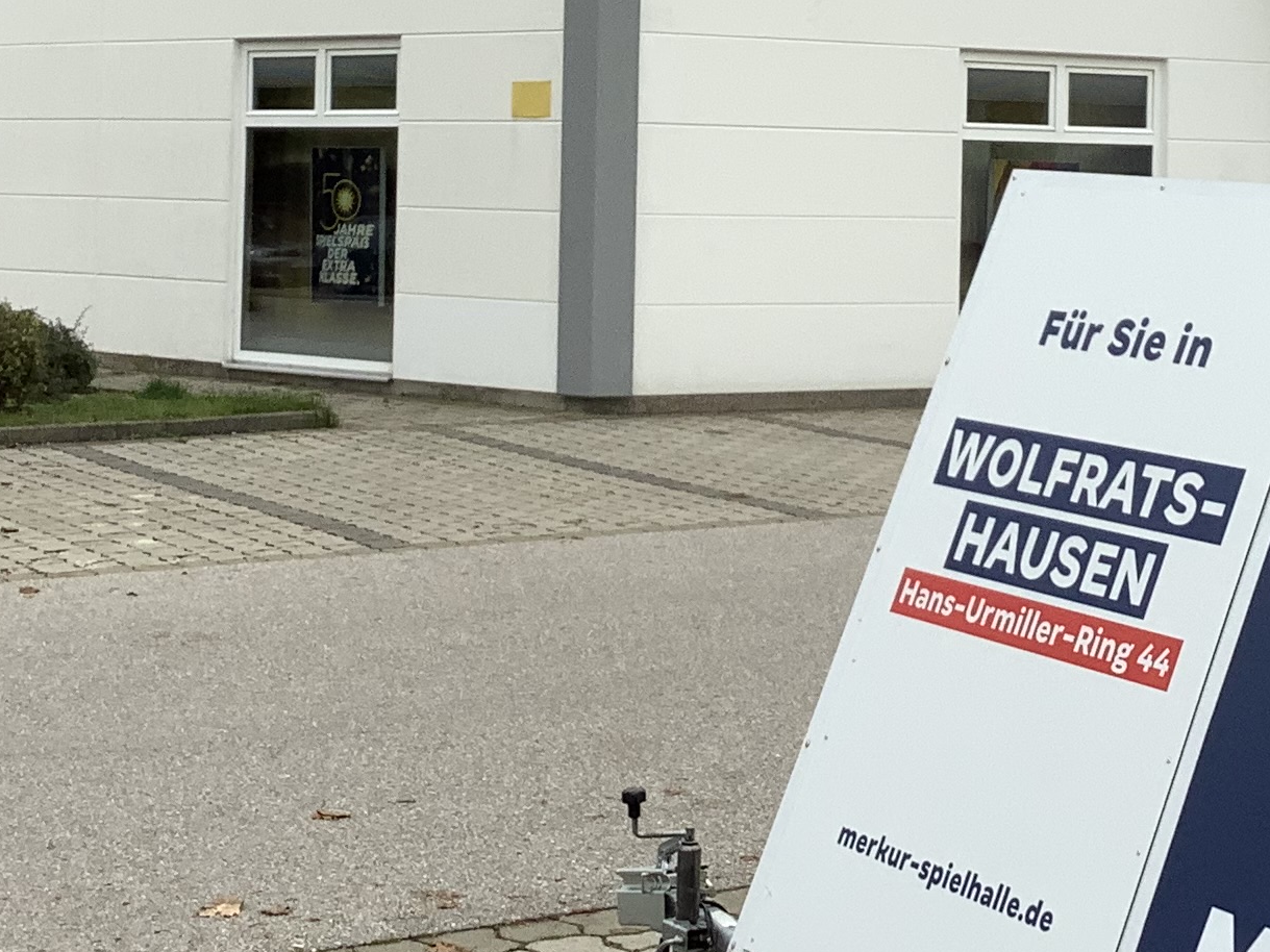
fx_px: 3045
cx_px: 771
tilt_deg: +2.9
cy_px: 57
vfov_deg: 17.5
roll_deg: -1.5
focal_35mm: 83
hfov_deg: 23.5
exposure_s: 1/164
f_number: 2.4
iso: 25
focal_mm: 3.3
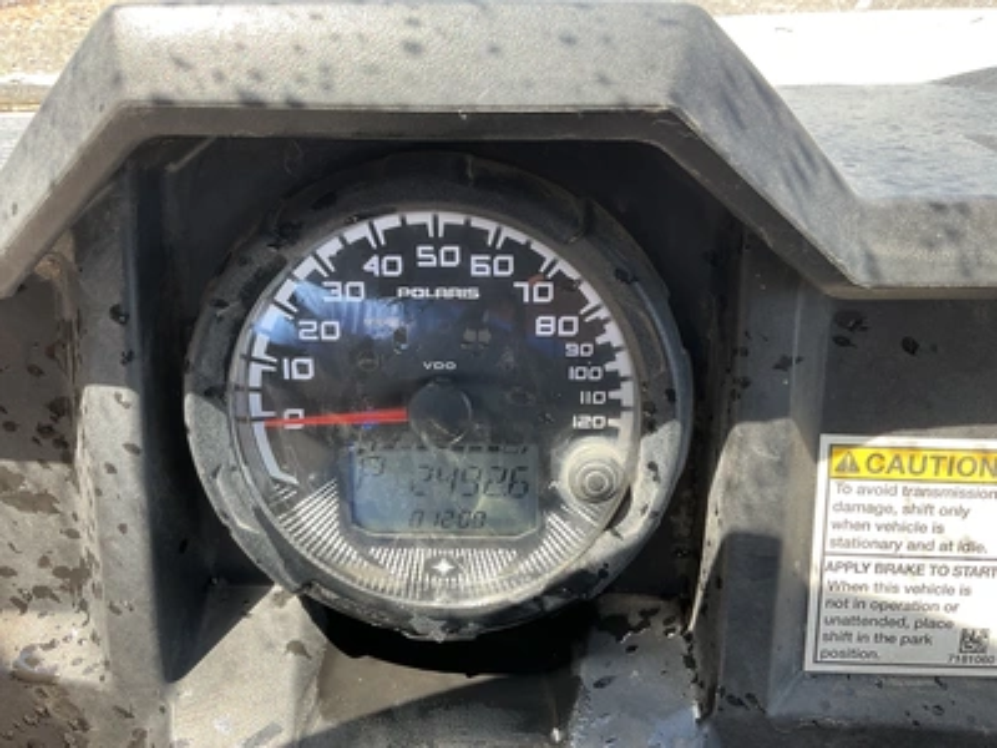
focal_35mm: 29
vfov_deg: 48.2
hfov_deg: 61.7
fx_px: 835
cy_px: 374
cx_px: 498
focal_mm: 3
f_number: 1.8
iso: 16
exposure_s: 1/122
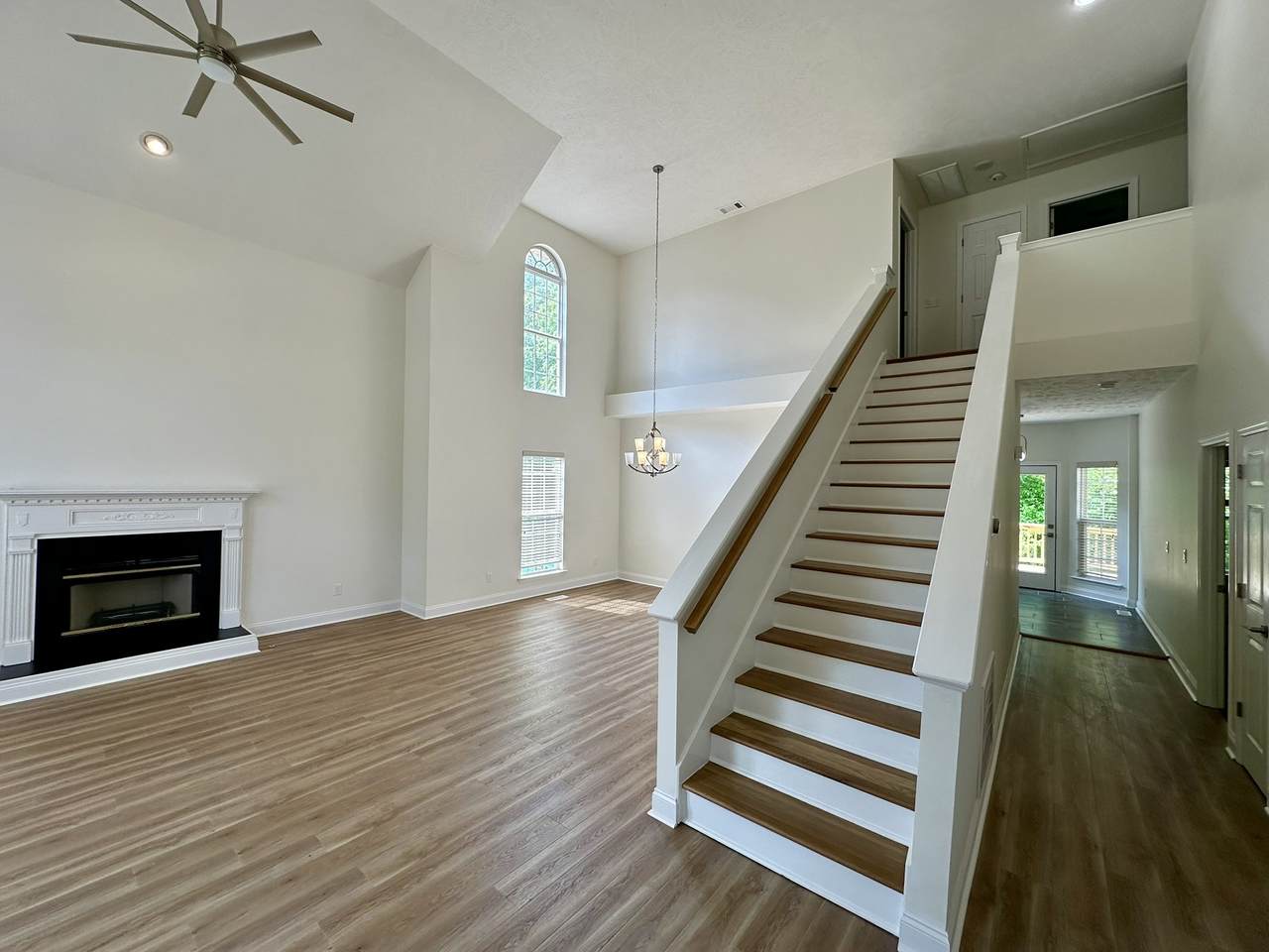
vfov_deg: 85.7
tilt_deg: +1.2
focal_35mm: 14
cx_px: 634
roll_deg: -1.3
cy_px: 476
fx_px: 513
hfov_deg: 102.1
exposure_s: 1/123
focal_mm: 2.22
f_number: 2.2
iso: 40
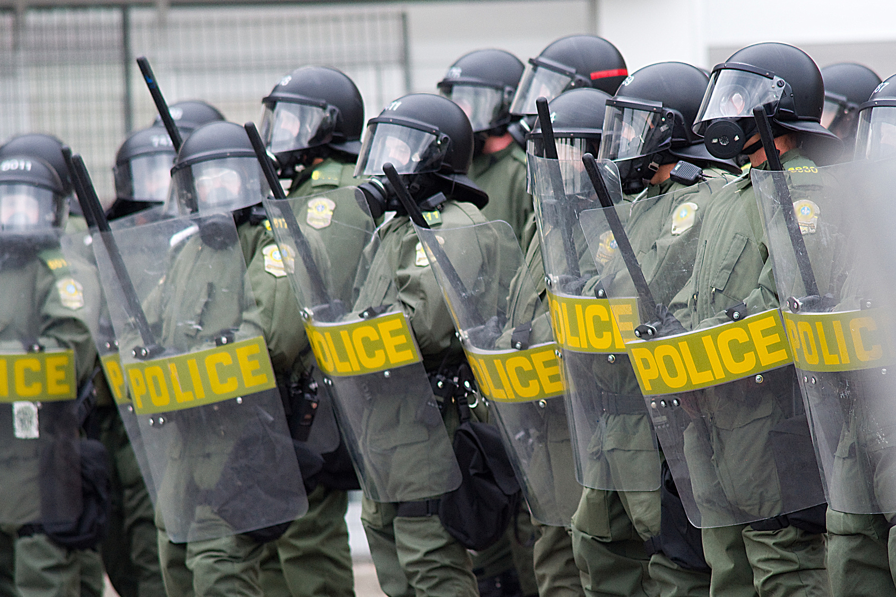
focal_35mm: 300
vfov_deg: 4.6
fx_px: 7465
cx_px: 448
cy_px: 298
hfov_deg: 6.9
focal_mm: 300
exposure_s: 1/640
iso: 800
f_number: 4
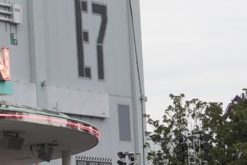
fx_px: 1461
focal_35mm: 213
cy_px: 140
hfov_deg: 9.0
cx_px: -271
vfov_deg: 6.4
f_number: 14
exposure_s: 1/100
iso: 800
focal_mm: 36
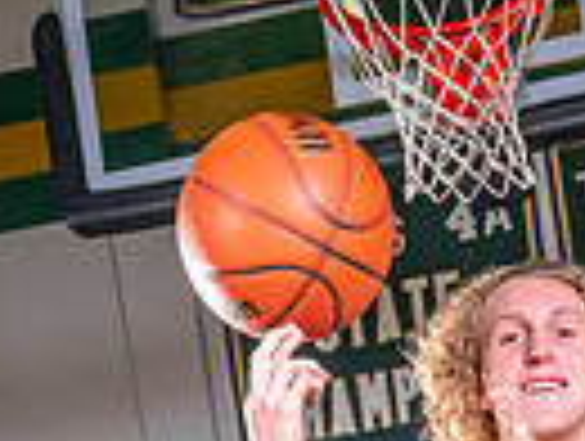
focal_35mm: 113
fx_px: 1913
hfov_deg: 17.2
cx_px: 493
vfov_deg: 11.5
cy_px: 954
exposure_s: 1/60
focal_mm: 34
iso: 200
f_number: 8
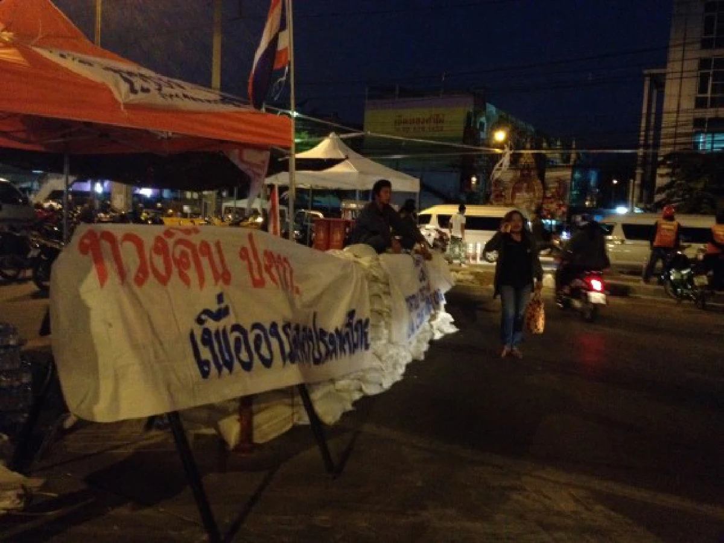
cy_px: 272
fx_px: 732
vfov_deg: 40.7
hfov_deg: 52.6
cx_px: 362
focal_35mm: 35
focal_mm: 4.28
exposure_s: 1/17
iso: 800
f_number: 2.4
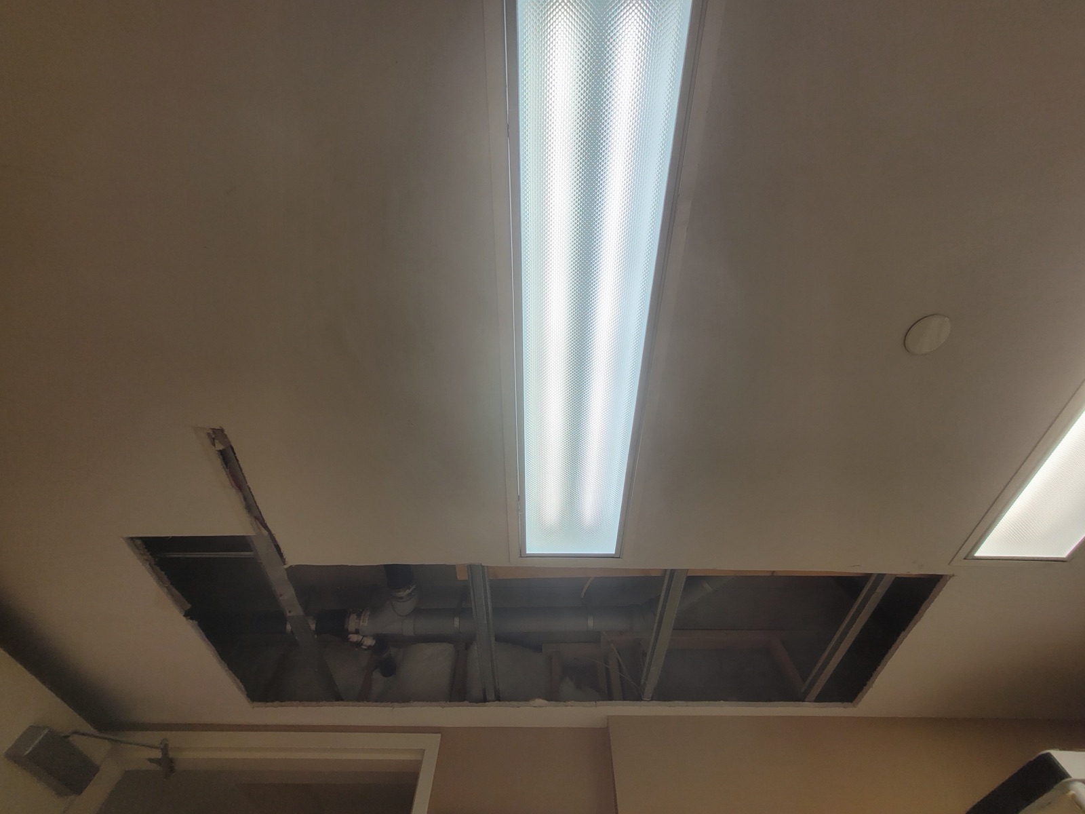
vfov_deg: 89.9
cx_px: 542
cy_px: 407
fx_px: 407
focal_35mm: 13
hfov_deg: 106.2
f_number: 2.2
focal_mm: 1.74
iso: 40
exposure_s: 1/60
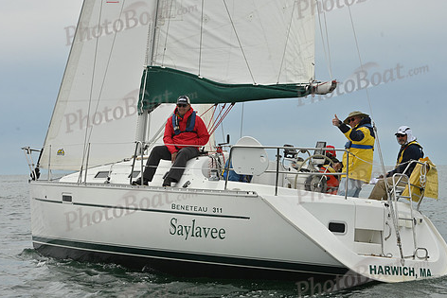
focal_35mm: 86
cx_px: 247
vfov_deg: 15.9
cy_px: 144
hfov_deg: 23.6
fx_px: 1068
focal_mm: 70
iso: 320
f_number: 11
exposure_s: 1/800
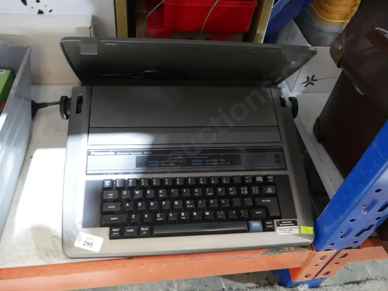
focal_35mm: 30
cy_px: 146
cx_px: 194
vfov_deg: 46.8
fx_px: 336
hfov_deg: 59.9
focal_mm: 15
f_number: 3.6
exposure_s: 1/30
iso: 3200
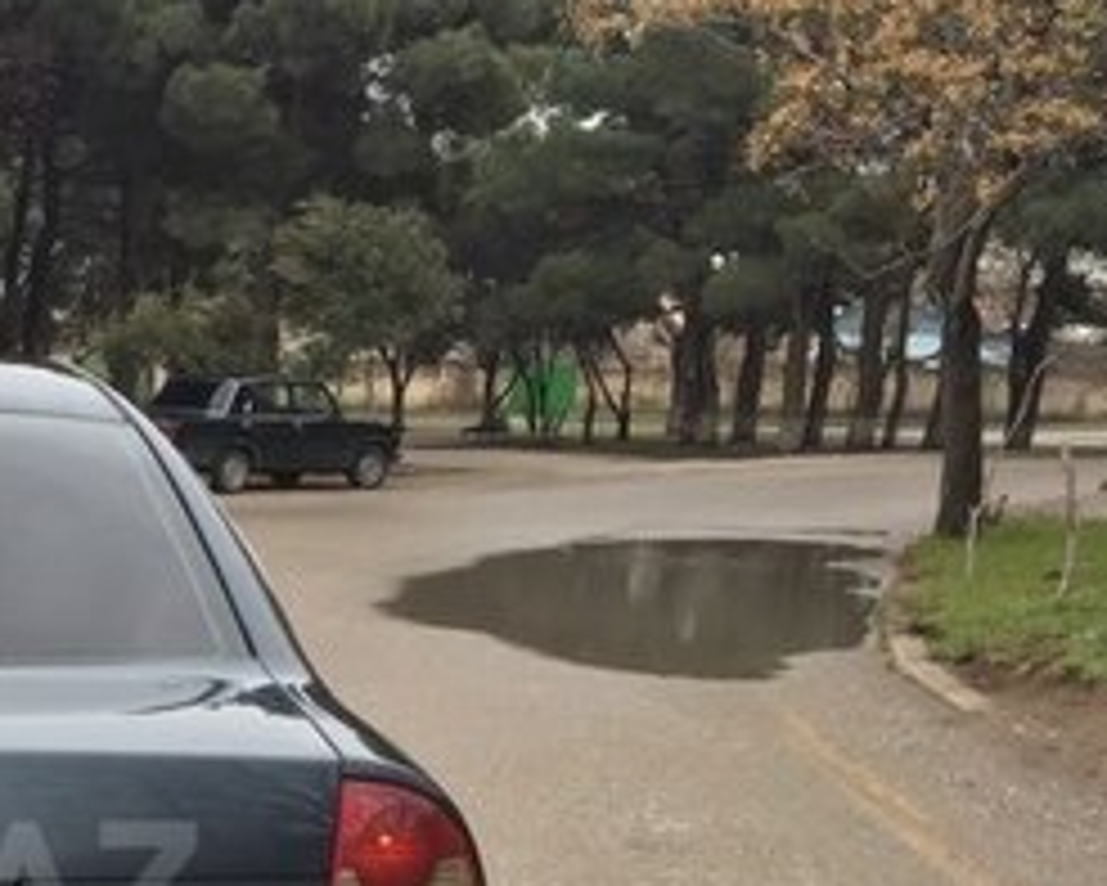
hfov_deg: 22.8
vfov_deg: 19.6
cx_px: -261
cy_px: 888
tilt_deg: -10.4
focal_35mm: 76
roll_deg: -1.3
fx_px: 2491
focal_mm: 4.15
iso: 32
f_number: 2.2
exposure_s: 1/549
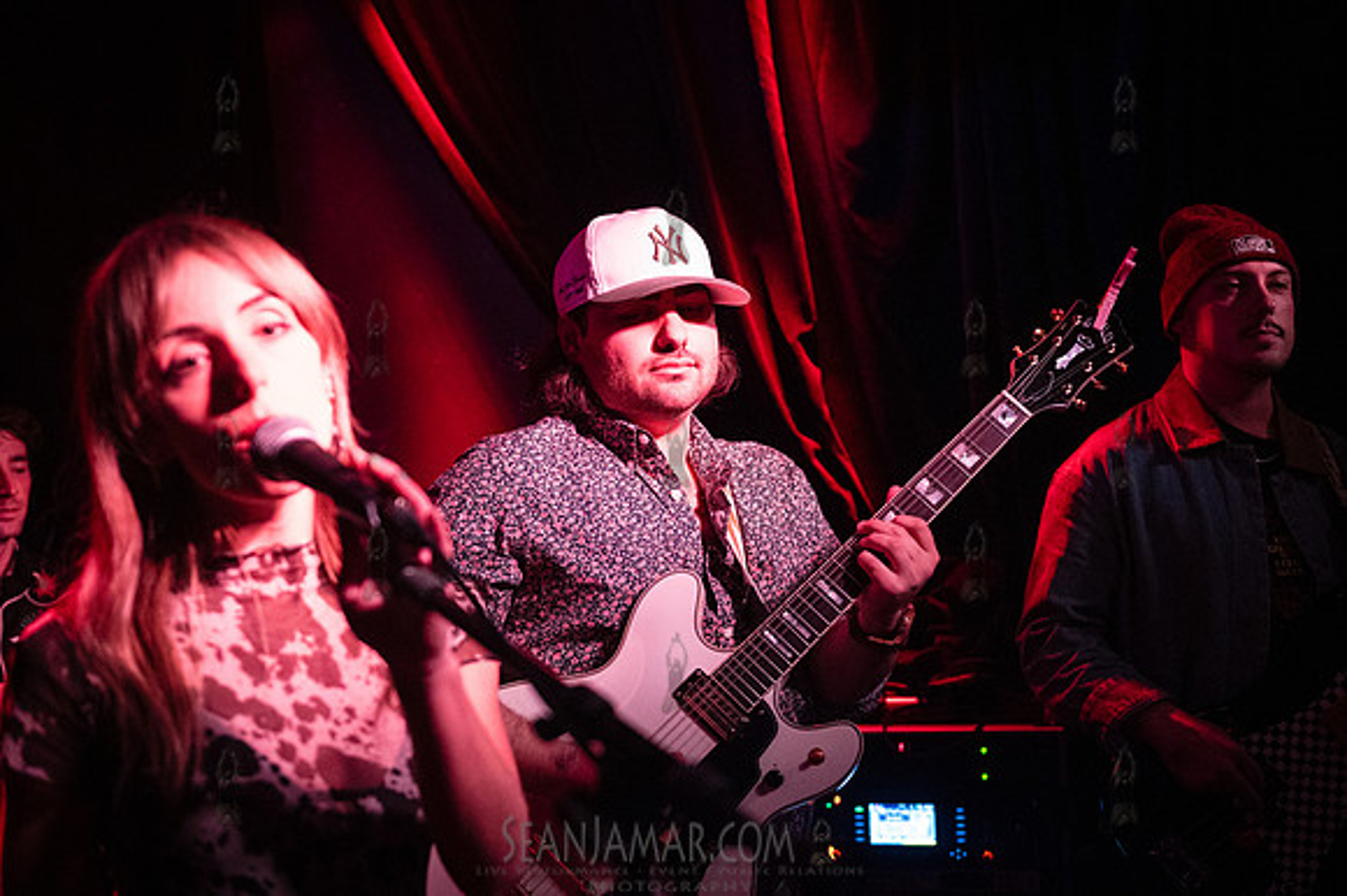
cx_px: 674
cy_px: 448
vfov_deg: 30.5
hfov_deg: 44.5
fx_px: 1645
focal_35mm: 44
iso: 12800
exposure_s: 1/320
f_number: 3.2
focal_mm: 44
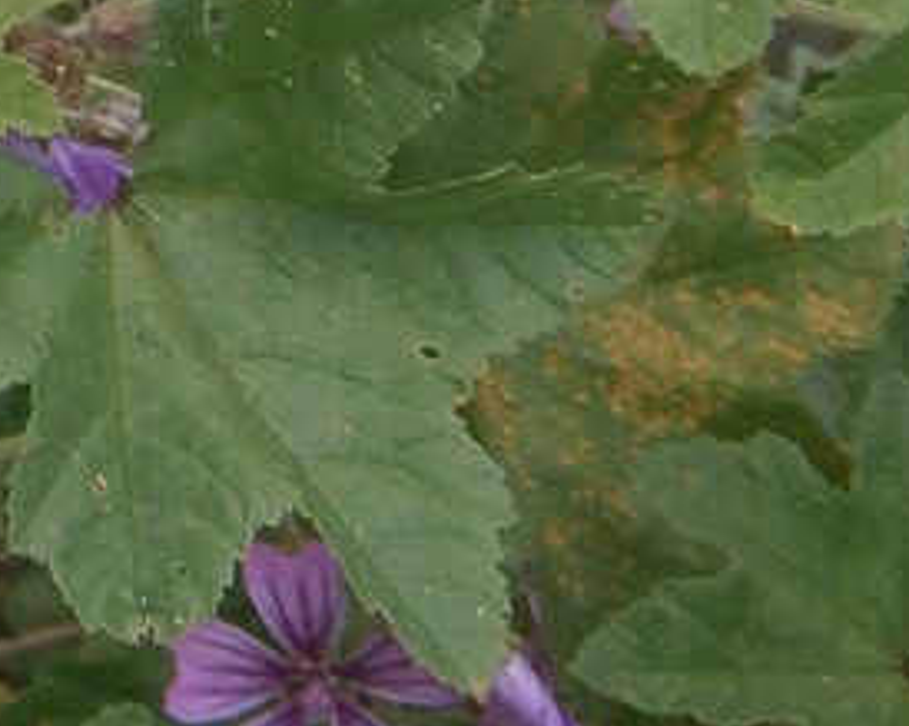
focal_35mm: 268
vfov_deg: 5.5
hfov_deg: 7.0
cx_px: -770
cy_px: -1260
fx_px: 7207
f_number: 3.4
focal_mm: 8.3
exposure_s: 1/500
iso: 80
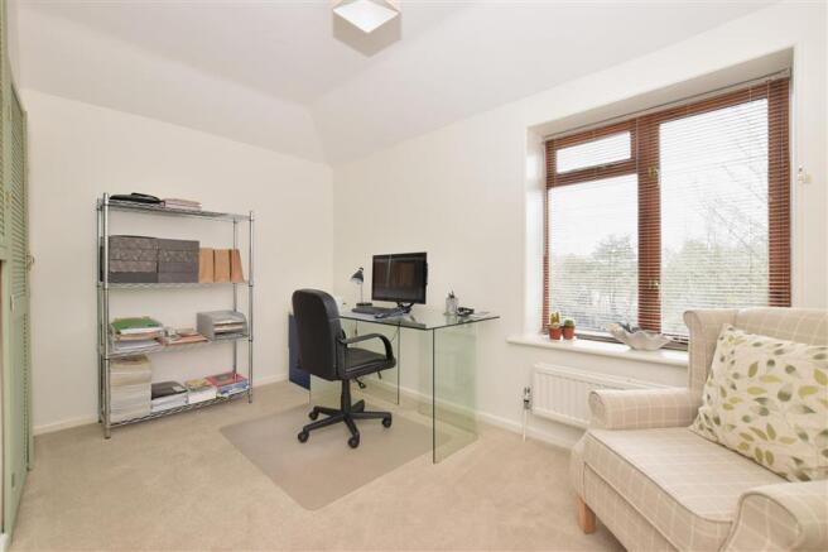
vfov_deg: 77.3
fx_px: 345
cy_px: 276
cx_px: 414
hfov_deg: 100.4
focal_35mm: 15
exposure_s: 1/25
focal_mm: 10
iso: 500
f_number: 8
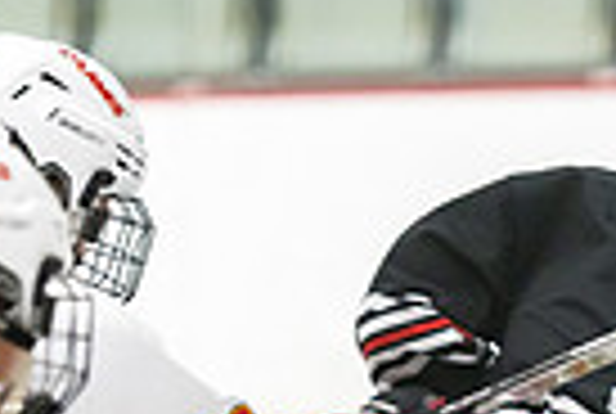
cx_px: 1051
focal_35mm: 609
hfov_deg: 3.4
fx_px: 10443
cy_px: 835
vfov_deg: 2.3
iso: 3200
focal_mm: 135
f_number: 2.8
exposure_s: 1/640
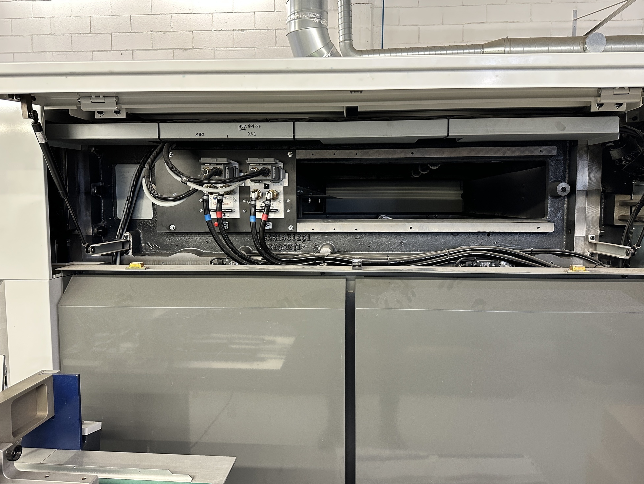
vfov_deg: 54.9
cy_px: 244
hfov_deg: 69.4
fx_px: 465
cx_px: 331
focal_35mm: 25
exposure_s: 1/50
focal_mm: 6.86
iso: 250
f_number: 1.78
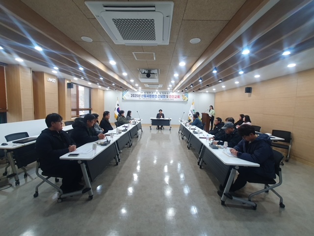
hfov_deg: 106.2
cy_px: 118
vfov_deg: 89.9
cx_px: 157
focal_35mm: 13
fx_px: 118
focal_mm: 1.8
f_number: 2.2
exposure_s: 1/60
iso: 125
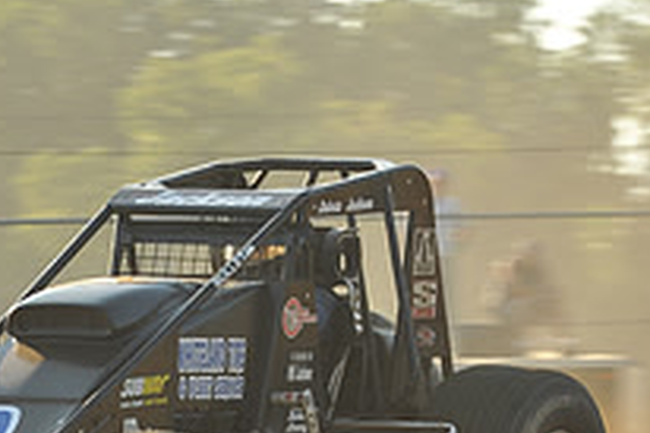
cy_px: 490
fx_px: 9165
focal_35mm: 508
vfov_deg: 2.7
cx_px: 139
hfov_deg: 4.1
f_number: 9
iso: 400
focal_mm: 180
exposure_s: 1/320
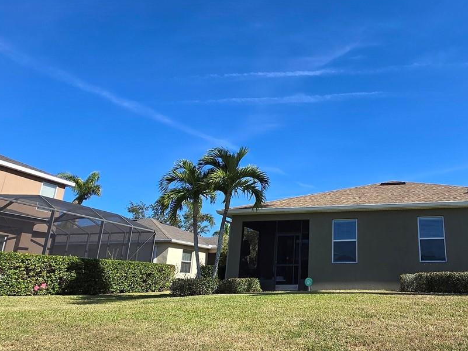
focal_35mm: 26
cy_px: 185
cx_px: 341
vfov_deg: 53.0
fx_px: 352
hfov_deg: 64.0
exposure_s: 1/1081
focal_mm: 1.7
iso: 25
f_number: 2.2
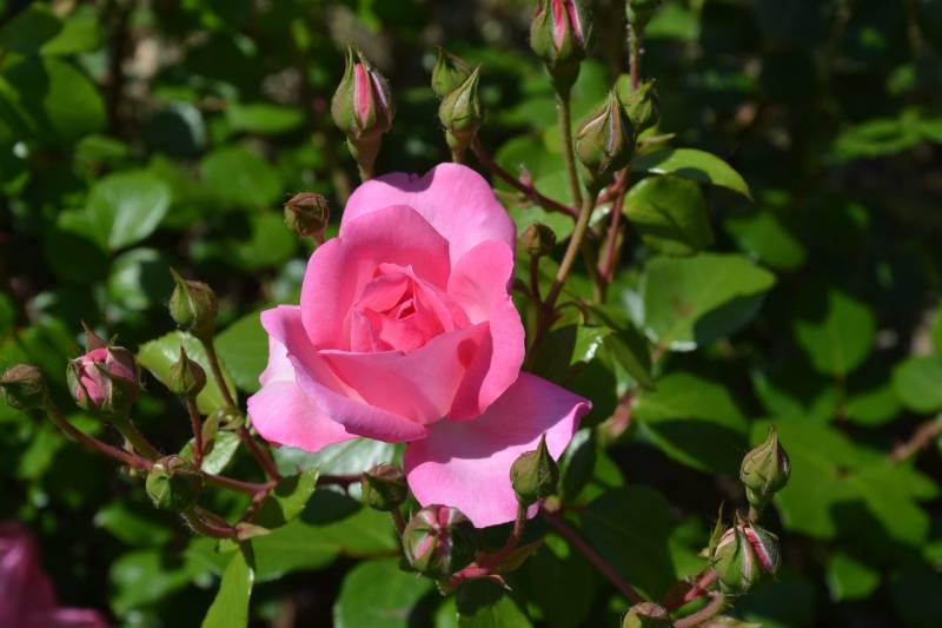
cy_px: 314
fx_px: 2590
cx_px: 471
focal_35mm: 99
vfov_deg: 13.8
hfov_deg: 20.6
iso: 100
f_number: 9
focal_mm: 66
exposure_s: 1/320
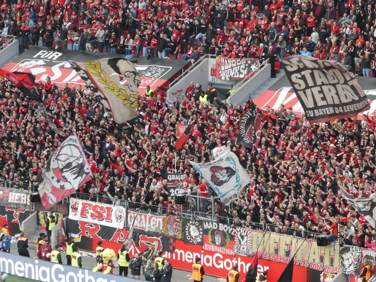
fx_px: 1868
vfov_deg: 8.6
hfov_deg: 11.5
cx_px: 188
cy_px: 141
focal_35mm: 172
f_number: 5.6
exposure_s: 1/80
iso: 320
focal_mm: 30.9
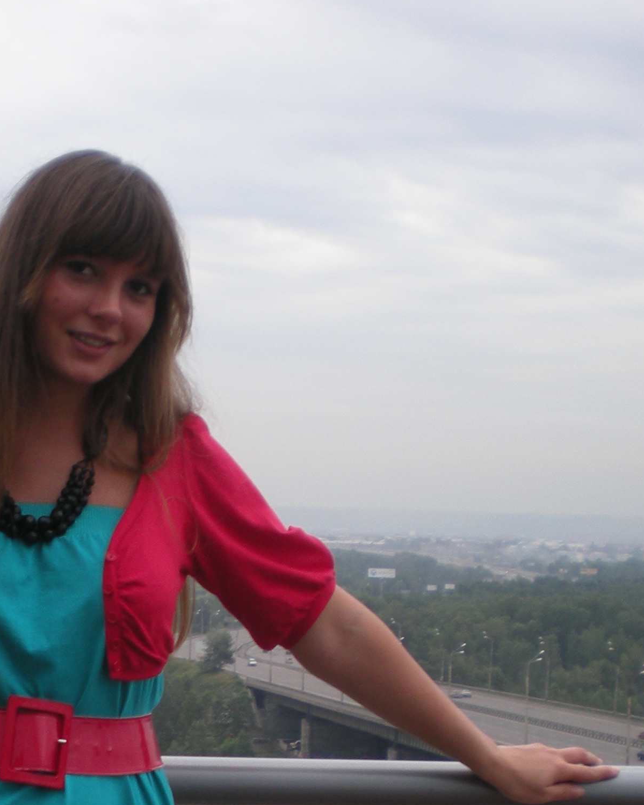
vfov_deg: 24.2
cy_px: 751
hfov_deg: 19.9
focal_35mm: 76
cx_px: 92
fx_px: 1811
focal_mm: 6.3
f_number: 3.1
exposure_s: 1/75.5
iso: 64
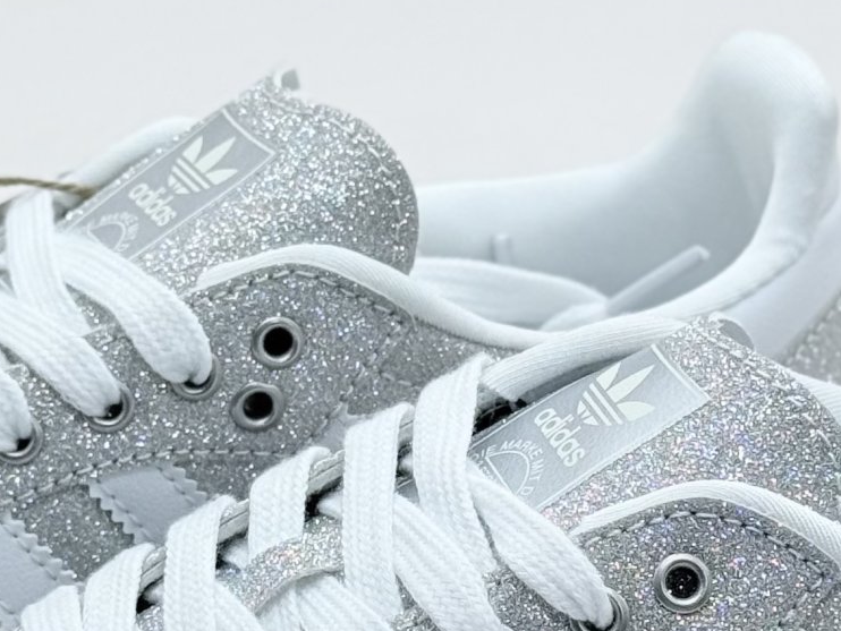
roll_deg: -0.4
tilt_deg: -23.5
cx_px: 397
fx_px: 1677
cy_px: 425
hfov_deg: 28.1
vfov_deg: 21.2
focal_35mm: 69
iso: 64
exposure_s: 1/762
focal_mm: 6.76
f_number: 1.78
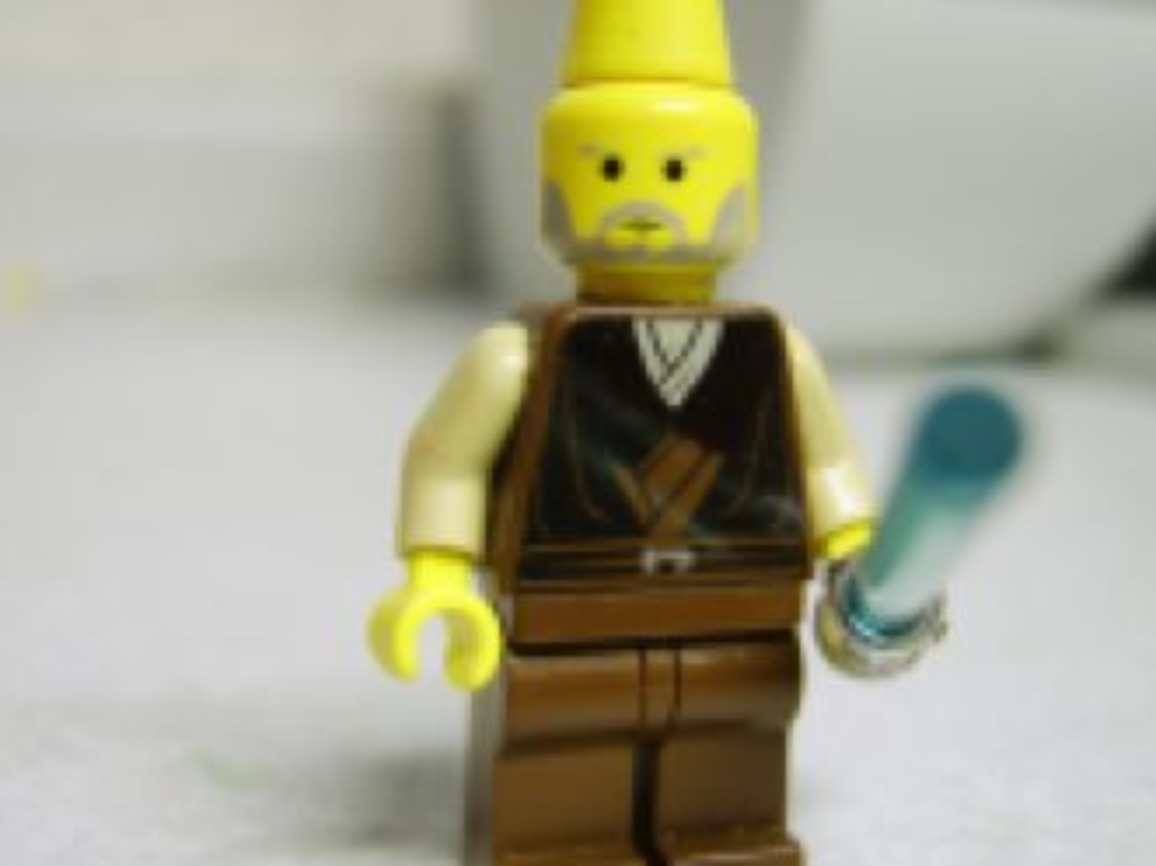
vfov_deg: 39.6
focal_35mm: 36
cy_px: 412
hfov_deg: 51.4
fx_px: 1202
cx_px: 604
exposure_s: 1/8
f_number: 2.7
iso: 71
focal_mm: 8.13
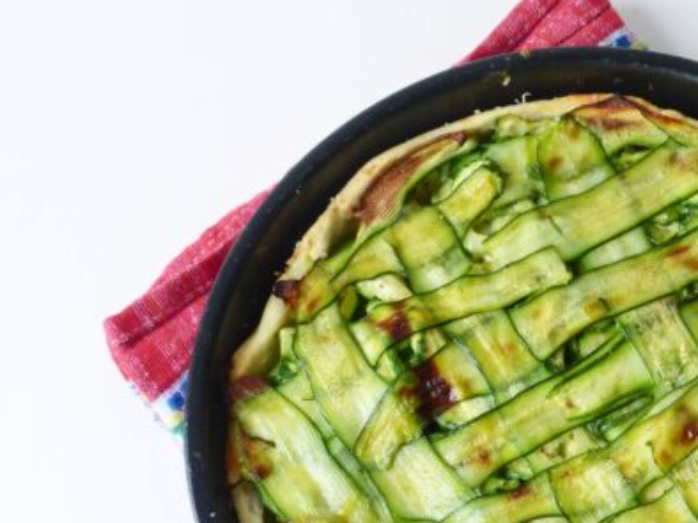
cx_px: 617
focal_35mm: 75
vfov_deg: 19.4
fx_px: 1511
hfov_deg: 25.3
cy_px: 425
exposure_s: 1/60
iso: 200
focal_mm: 7.4
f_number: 3.9
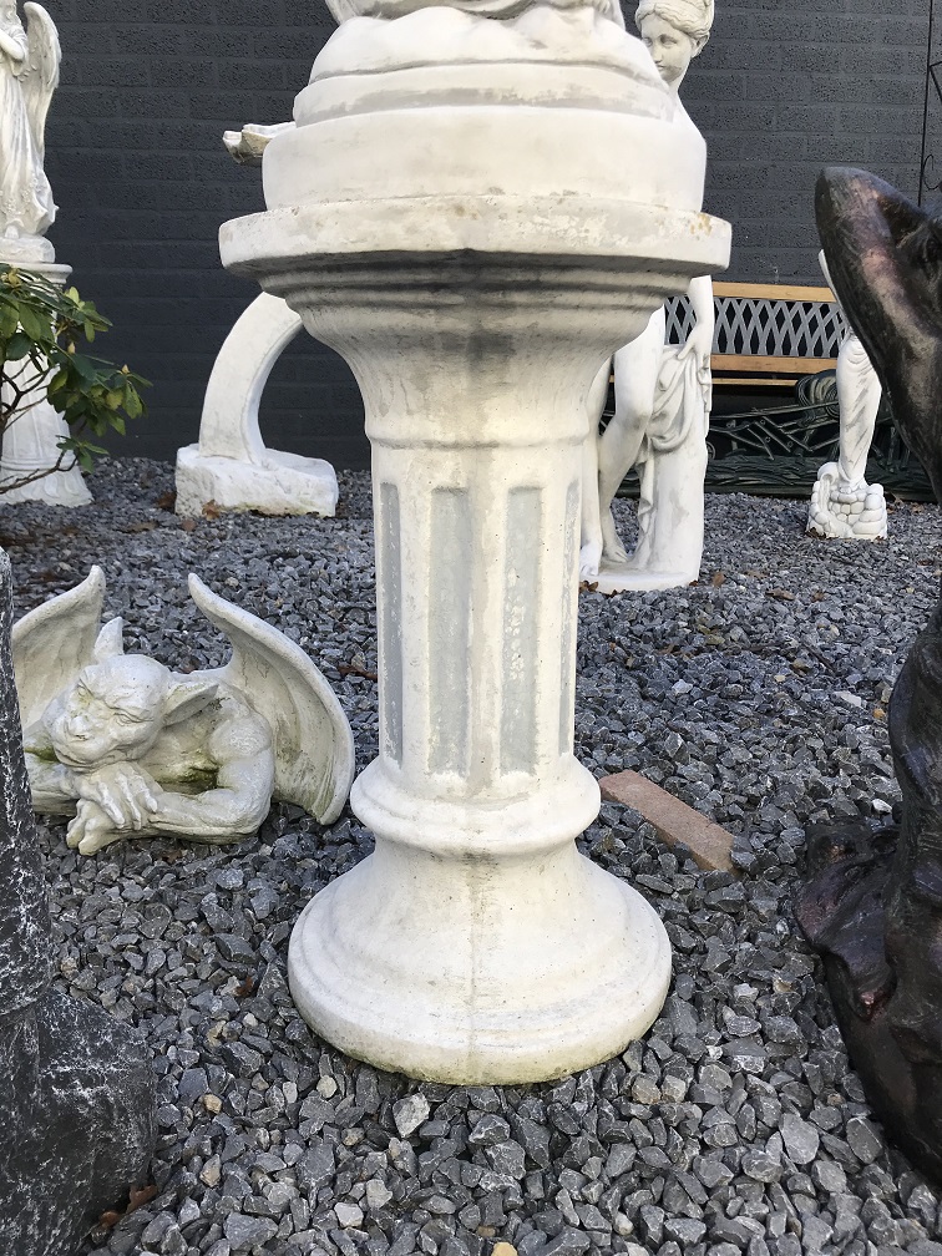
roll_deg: +0.1
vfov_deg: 63.4
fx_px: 1016
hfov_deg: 49.7
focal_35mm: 28
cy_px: 628
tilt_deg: -14.3
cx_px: 471
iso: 20
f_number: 1.8
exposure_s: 1/598
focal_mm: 3.99
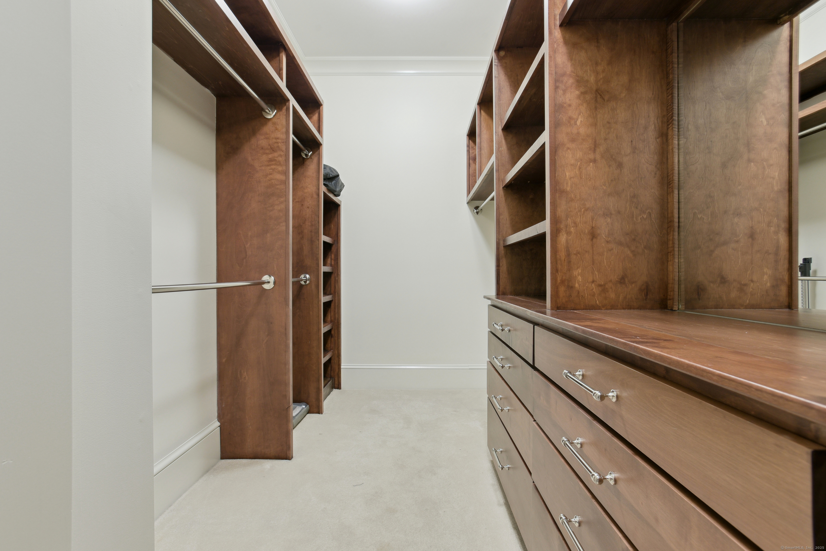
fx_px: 390
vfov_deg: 70.4
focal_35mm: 17
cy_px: 276
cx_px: 413
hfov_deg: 93.3
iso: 400
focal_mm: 17
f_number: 11
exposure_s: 1/2
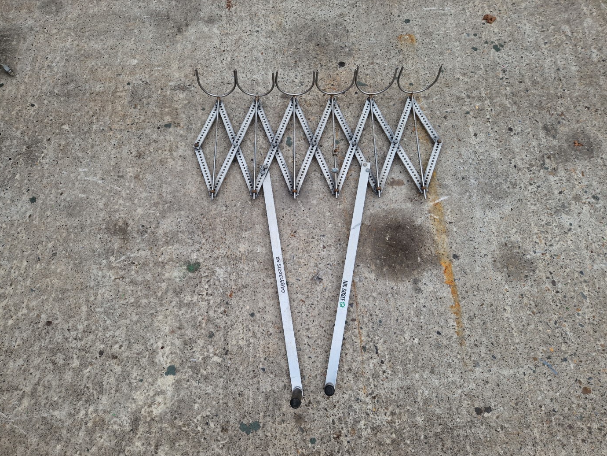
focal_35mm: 24
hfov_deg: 71.6
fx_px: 421
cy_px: 222
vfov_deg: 56.8
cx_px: 298
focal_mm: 5.4
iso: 50
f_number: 1.8
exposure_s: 1/458
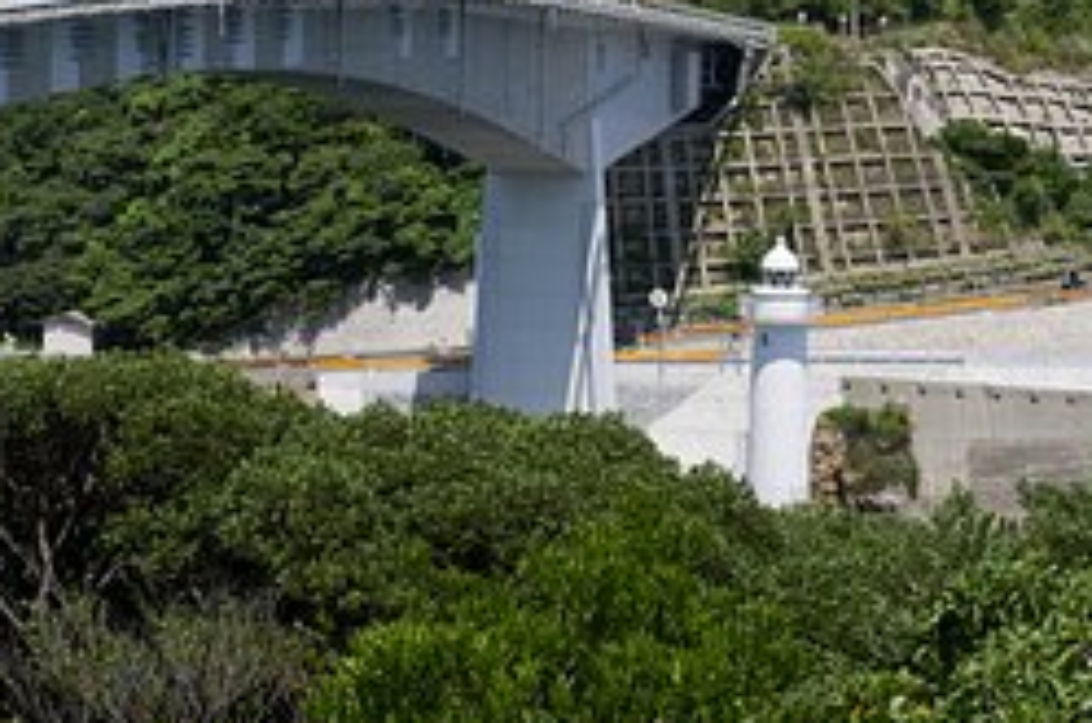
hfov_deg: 18.1
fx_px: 3361
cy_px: -9
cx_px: 79
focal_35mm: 111
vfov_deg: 12.1
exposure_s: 1/500
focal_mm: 36
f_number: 8
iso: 100
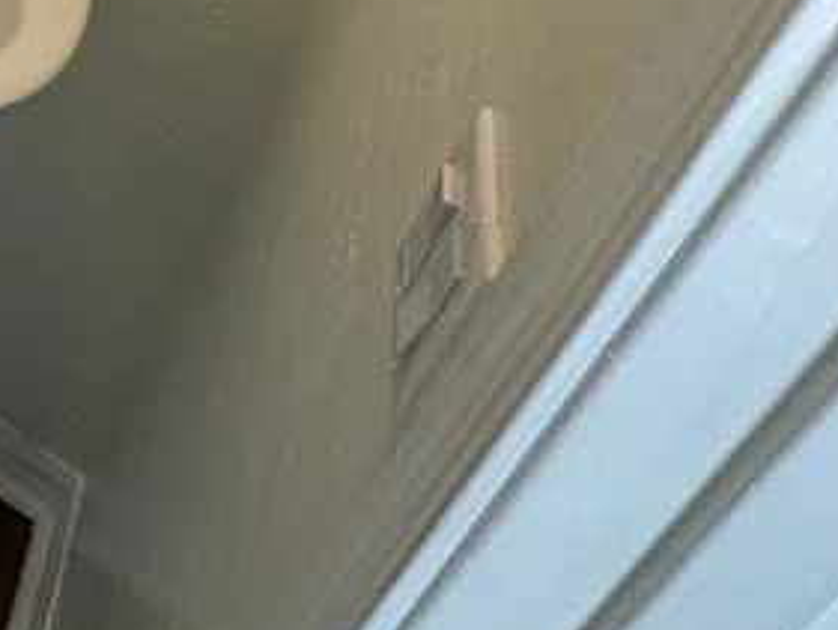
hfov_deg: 24.2
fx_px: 1235
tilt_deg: -24.2
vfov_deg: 20.7
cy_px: -478
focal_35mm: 51
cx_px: -558
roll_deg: -4.8
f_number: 2.2
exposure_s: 1/120
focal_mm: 2.22
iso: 80
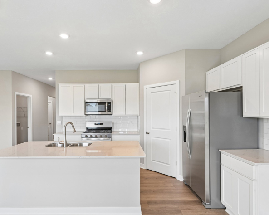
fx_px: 151
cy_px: 110
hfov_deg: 83.1
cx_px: 123
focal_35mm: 19
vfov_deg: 70.8
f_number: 8
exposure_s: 1/15
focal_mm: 16
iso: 125
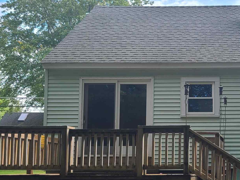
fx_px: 451
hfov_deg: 28.0
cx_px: 242
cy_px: 129
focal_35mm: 65
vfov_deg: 22.4
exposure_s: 1/551
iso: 40
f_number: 1.8
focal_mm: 5.4
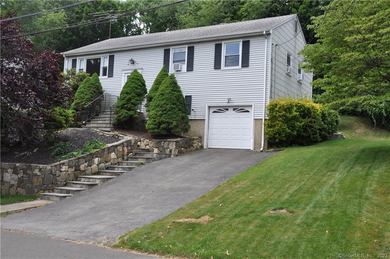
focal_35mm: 38
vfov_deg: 35.4
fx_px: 406
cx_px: 195
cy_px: 130
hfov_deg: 51.4
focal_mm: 25
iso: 200
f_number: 8
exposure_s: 1/250
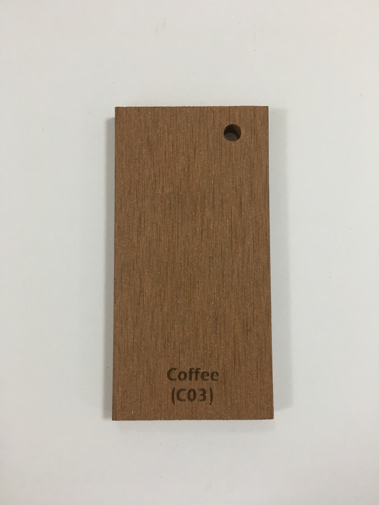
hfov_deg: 48.2
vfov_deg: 61.7
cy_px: 252
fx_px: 423
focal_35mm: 29
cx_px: 190
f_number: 2.2
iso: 100
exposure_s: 1/33
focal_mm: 4.15
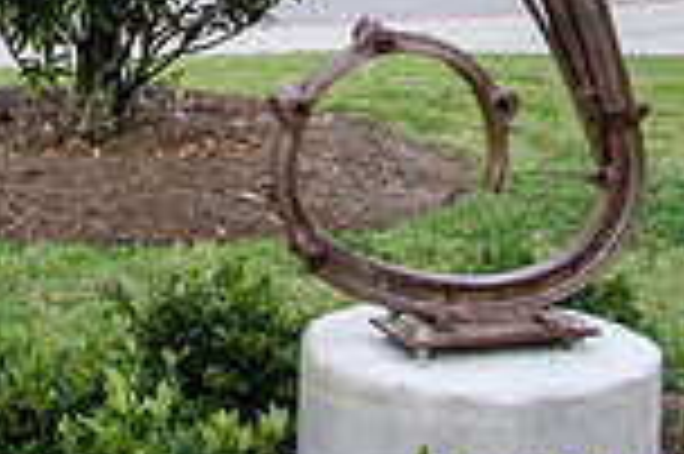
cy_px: -166
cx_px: 198
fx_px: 1955
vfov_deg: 12.8
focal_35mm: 103
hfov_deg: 19.7
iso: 100
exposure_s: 1/100
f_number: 3.5
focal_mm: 18
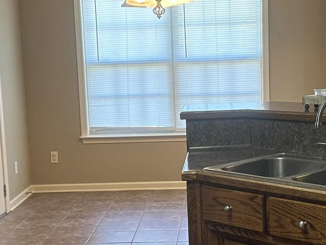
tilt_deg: -9.1
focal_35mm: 76
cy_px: 151
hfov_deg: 25.6
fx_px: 716
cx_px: 175
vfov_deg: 19.4
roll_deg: +2.2
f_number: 1.78
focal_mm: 6.86
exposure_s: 1/60
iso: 160
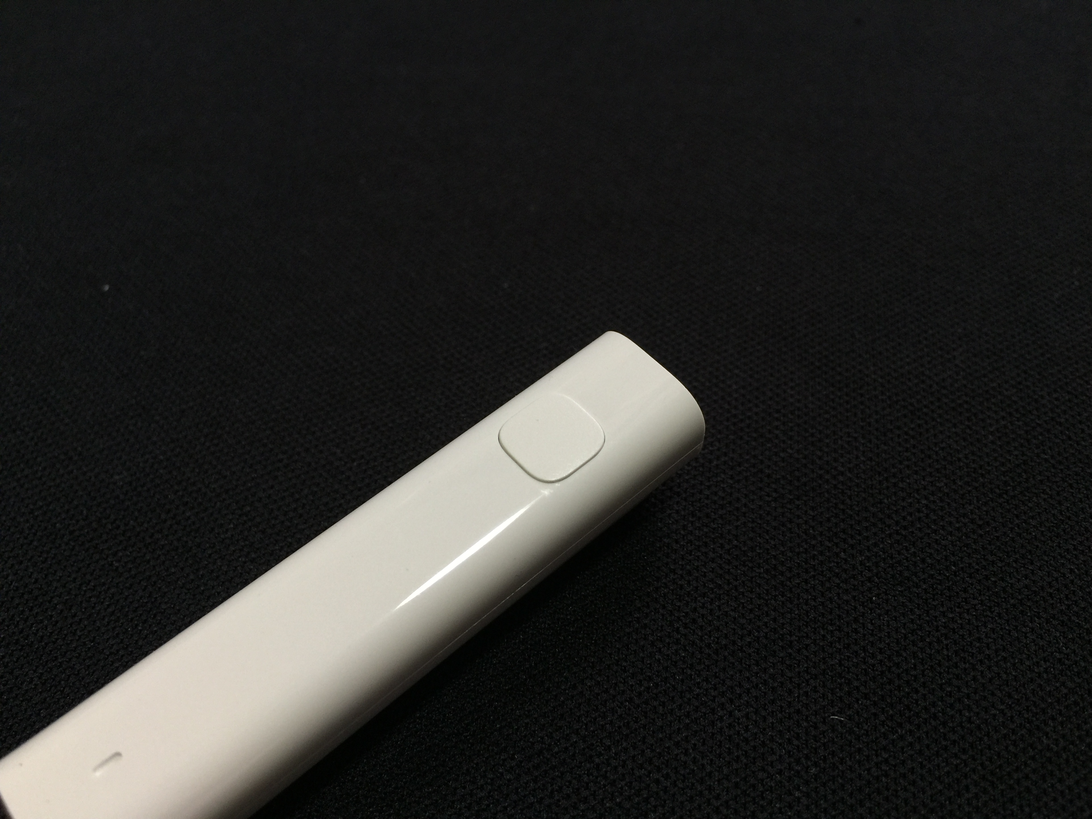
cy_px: 410
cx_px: 546
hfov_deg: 61.7
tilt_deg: -50.6
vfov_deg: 48.2
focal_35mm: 29
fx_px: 915
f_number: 2.2
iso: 50
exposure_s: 1/30
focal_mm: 4.15
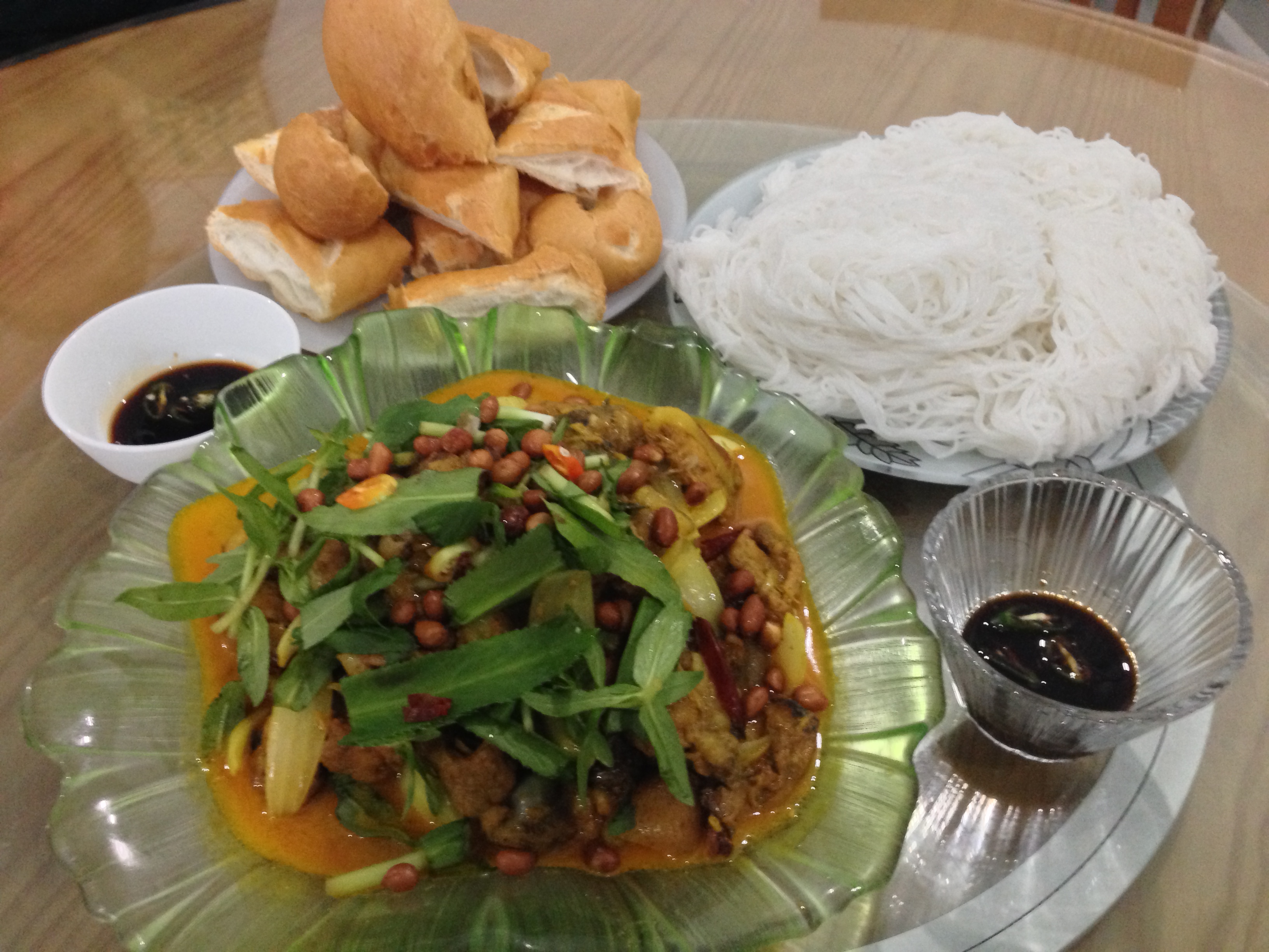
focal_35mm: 33
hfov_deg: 55.4
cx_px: 634
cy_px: 476
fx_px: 1210
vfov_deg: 42.9
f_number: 2.4
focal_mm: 4.12
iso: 320
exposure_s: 1/17
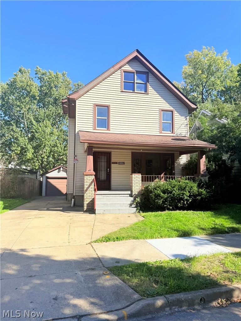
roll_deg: +0.1
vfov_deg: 71.6
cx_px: 120
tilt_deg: +6.9
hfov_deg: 56.8
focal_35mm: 24
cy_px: 160
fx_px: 223
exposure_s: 1/3279
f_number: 1.78
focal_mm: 6.76
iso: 80
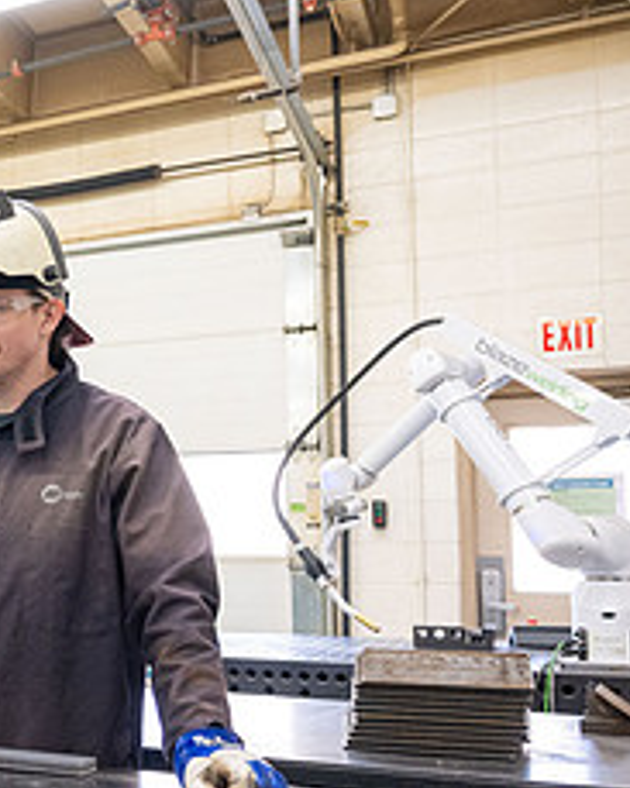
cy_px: 490
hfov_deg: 24.8
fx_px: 1166
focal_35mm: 50
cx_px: -262
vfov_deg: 37.1
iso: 1600
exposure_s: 1/200
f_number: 4
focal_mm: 21
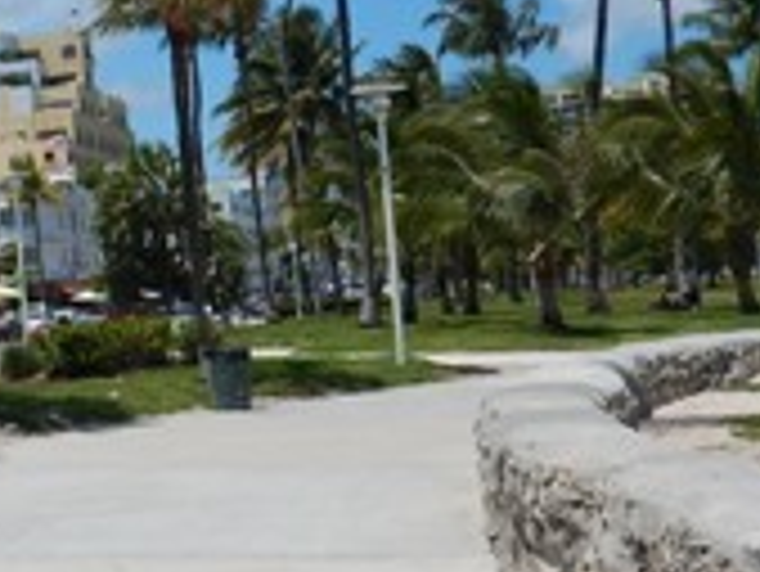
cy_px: 216
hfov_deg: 24.1
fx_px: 1494
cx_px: -288
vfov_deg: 21.6
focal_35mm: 68
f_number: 8.2
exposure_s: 1/400
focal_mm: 4.3
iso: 125
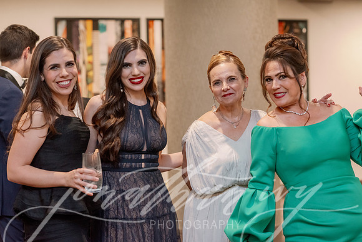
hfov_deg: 23.9
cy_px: 121
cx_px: 181
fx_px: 855
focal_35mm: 85
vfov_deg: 16.1
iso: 1600
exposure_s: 1/160
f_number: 3.5
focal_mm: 85
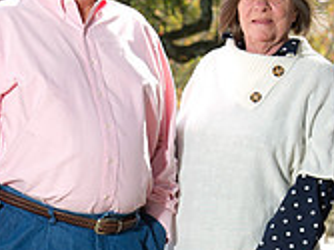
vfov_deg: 4.3
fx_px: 3317
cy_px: 200
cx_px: 145
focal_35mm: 344
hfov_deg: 5.8
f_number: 5.6
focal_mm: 92
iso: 160
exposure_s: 1/125
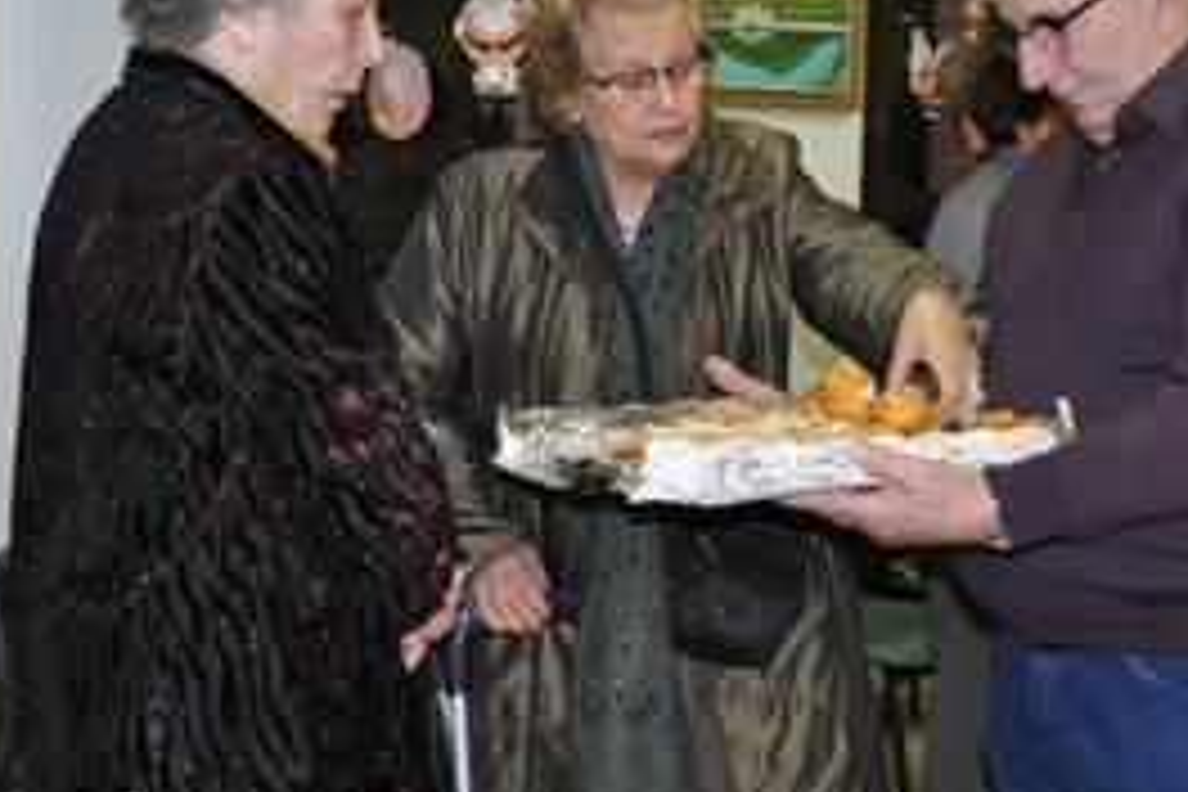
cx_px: 688
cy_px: 270
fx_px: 1947
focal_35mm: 59
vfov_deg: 22.9
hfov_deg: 33.9
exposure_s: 1/60
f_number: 4.2
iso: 800
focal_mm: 26
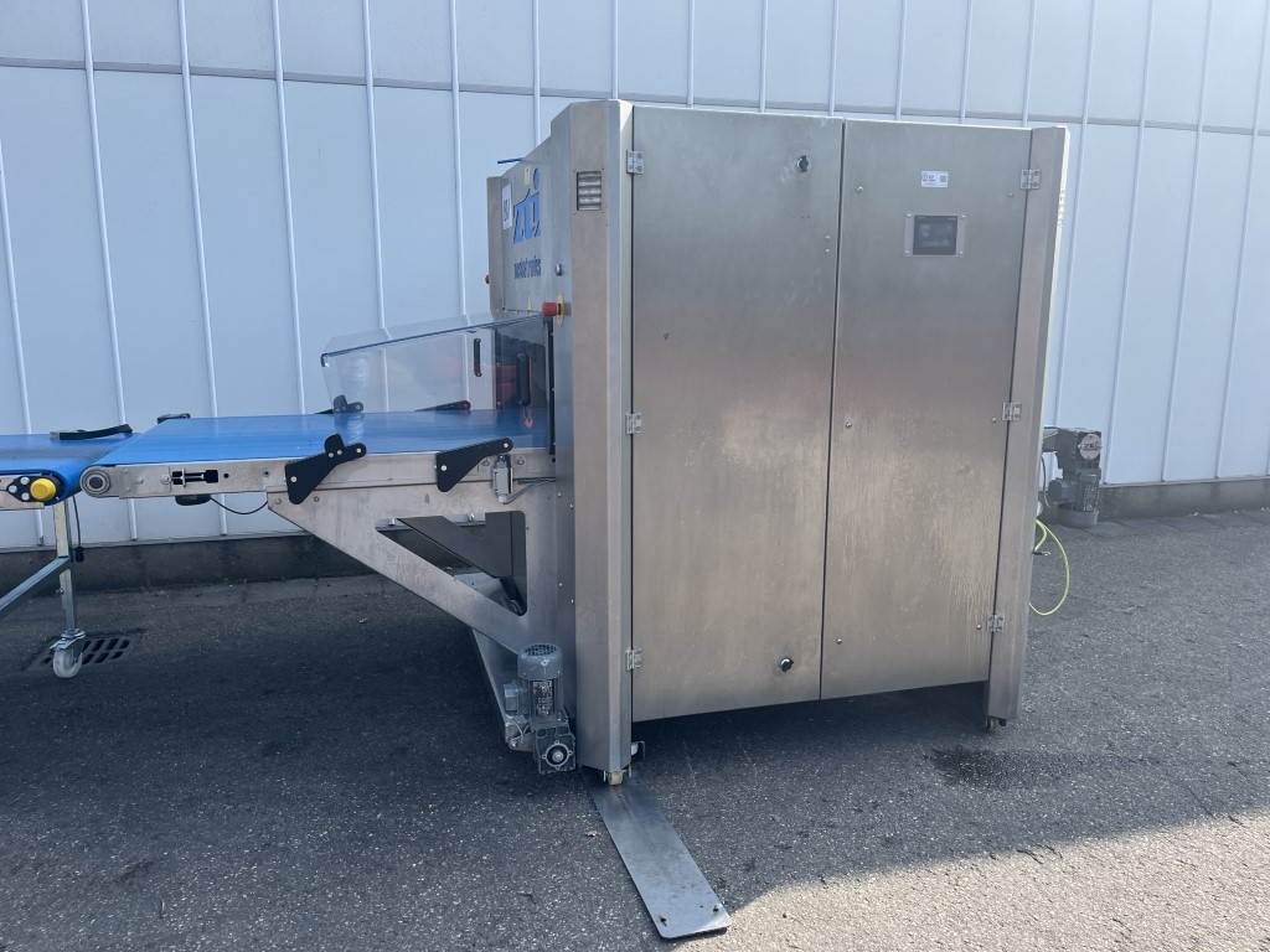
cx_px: 635
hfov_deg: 67.3
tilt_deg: -13.4
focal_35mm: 26
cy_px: 476
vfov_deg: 53.1
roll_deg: -0.9
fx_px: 954
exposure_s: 1/1096
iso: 50
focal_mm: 5.1
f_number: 1.6
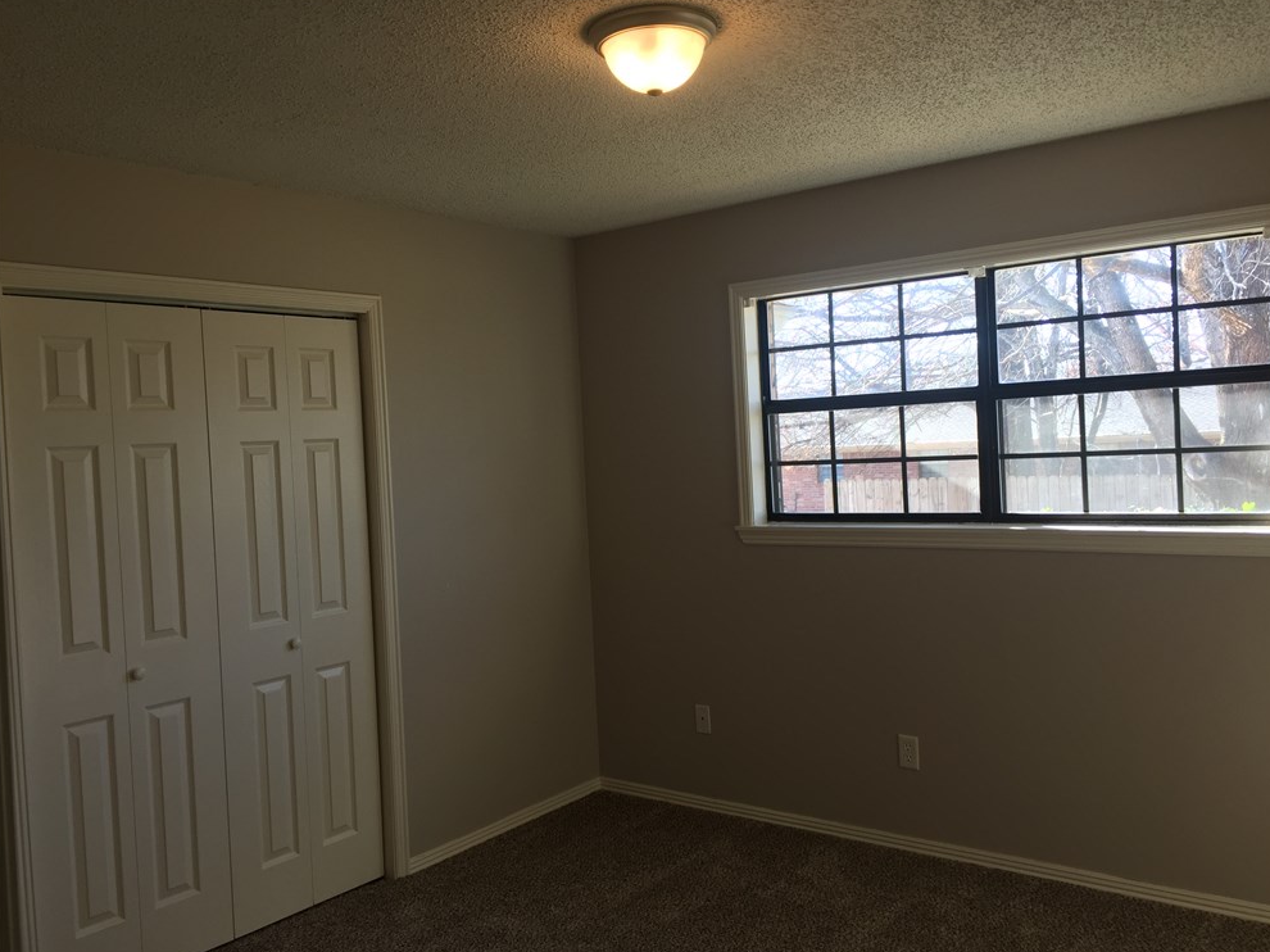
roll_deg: +1.9
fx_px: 1100
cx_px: 650
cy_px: 477
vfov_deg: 46.8
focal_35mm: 30
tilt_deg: -0.9
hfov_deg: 60.0
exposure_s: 1/40
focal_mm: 4.15
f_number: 2.2
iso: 32
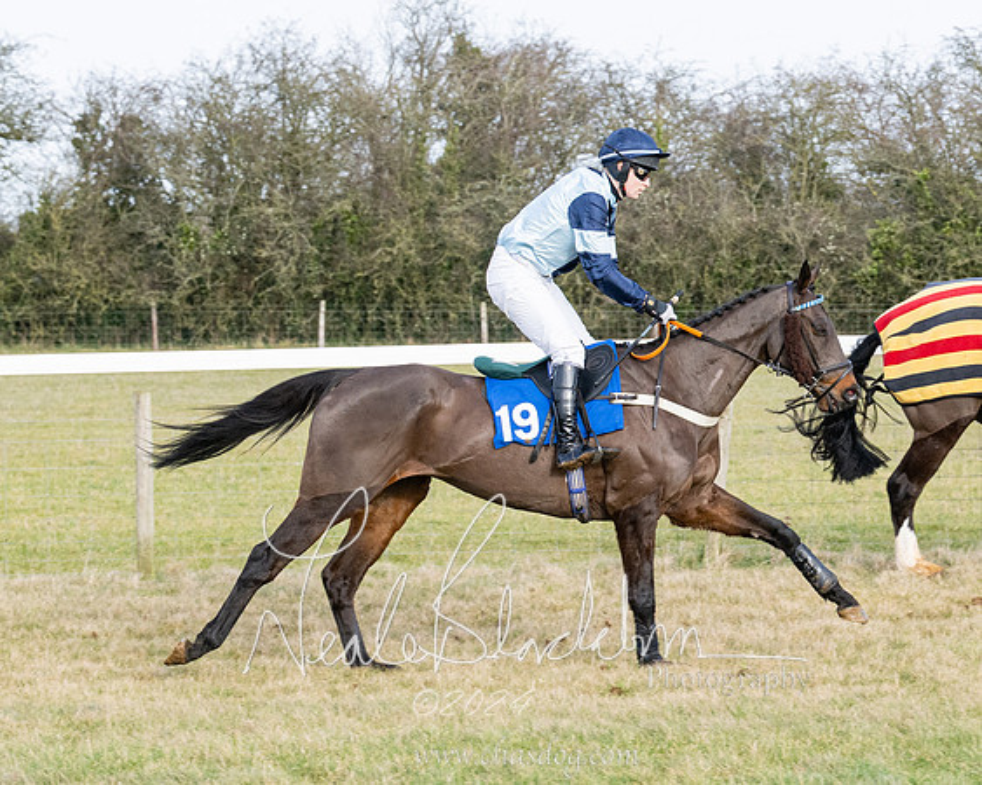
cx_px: 644
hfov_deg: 11.4
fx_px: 4935
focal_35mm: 170
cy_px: 556
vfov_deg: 9.1
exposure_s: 1/1000
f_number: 5
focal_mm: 70
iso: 400
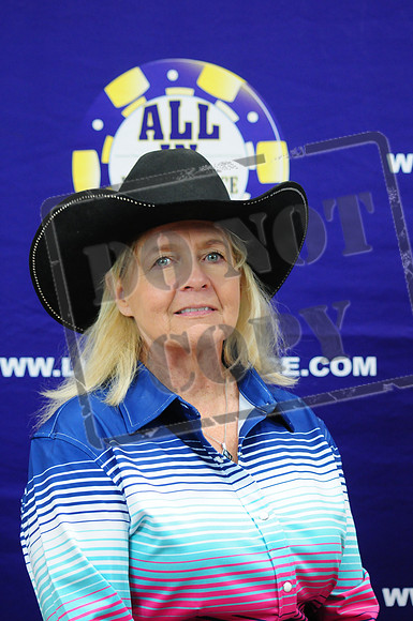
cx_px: 206
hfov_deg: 13.0
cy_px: 310
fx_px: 1812
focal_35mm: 105
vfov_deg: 19.5
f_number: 4
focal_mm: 70
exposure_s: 1/125
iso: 1250
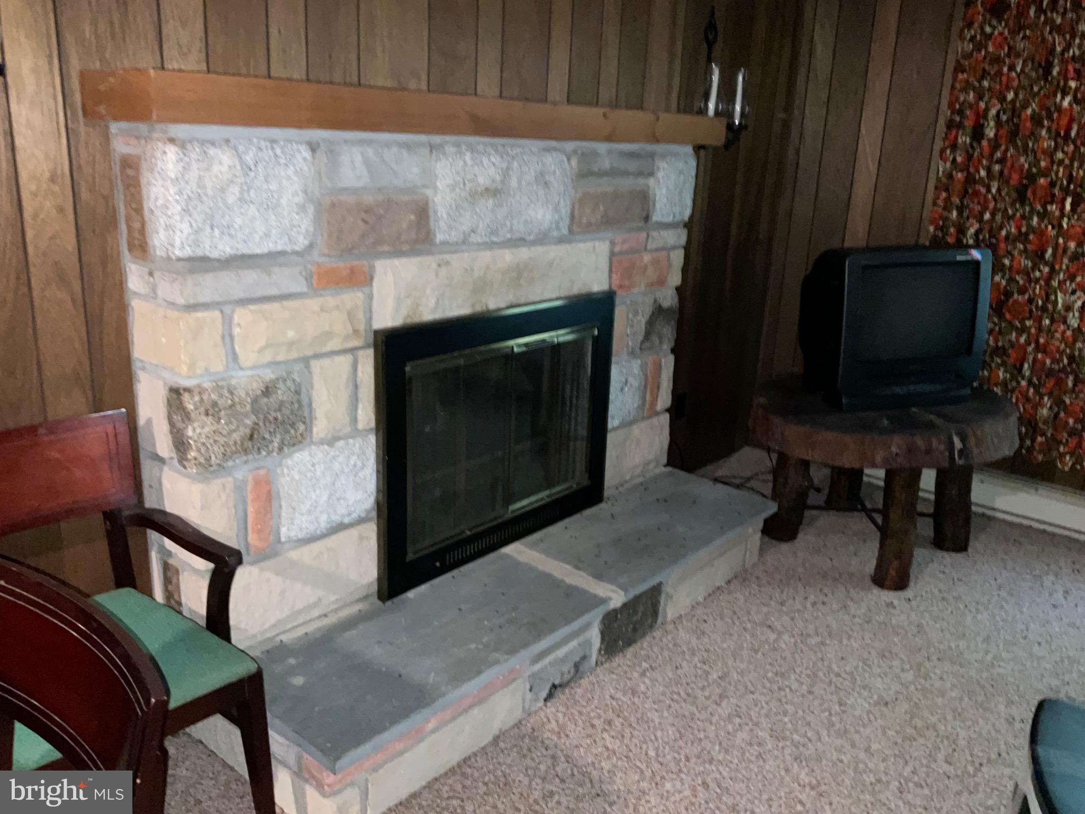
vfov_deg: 48.2
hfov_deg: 61.7
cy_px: 407
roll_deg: -2.5
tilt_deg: -16.5
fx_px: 909
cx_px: 542
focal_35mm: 29
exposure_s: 1/16
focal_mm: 3
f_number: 1.8
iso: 160
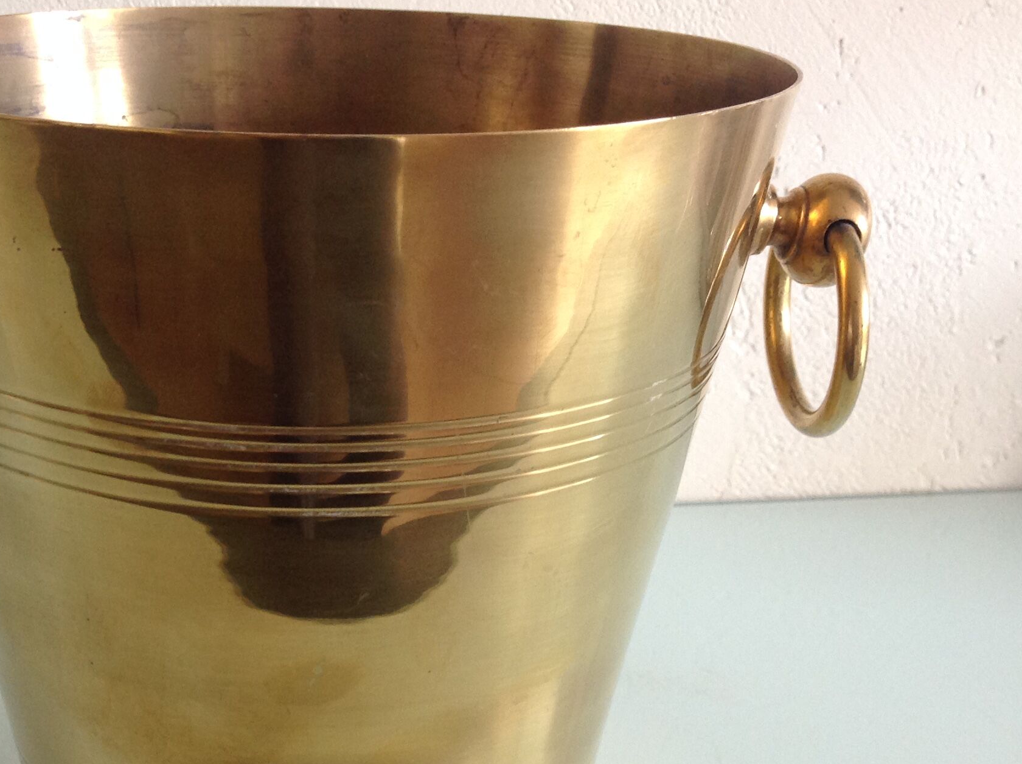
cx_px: 355
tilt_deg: -22.8
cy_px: 468
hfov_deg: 35.3
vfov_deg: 26.9
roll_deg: -1.0
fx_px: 1592
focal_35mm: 54
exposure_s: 1/15
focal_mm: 4.28
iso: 100
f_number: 2.4
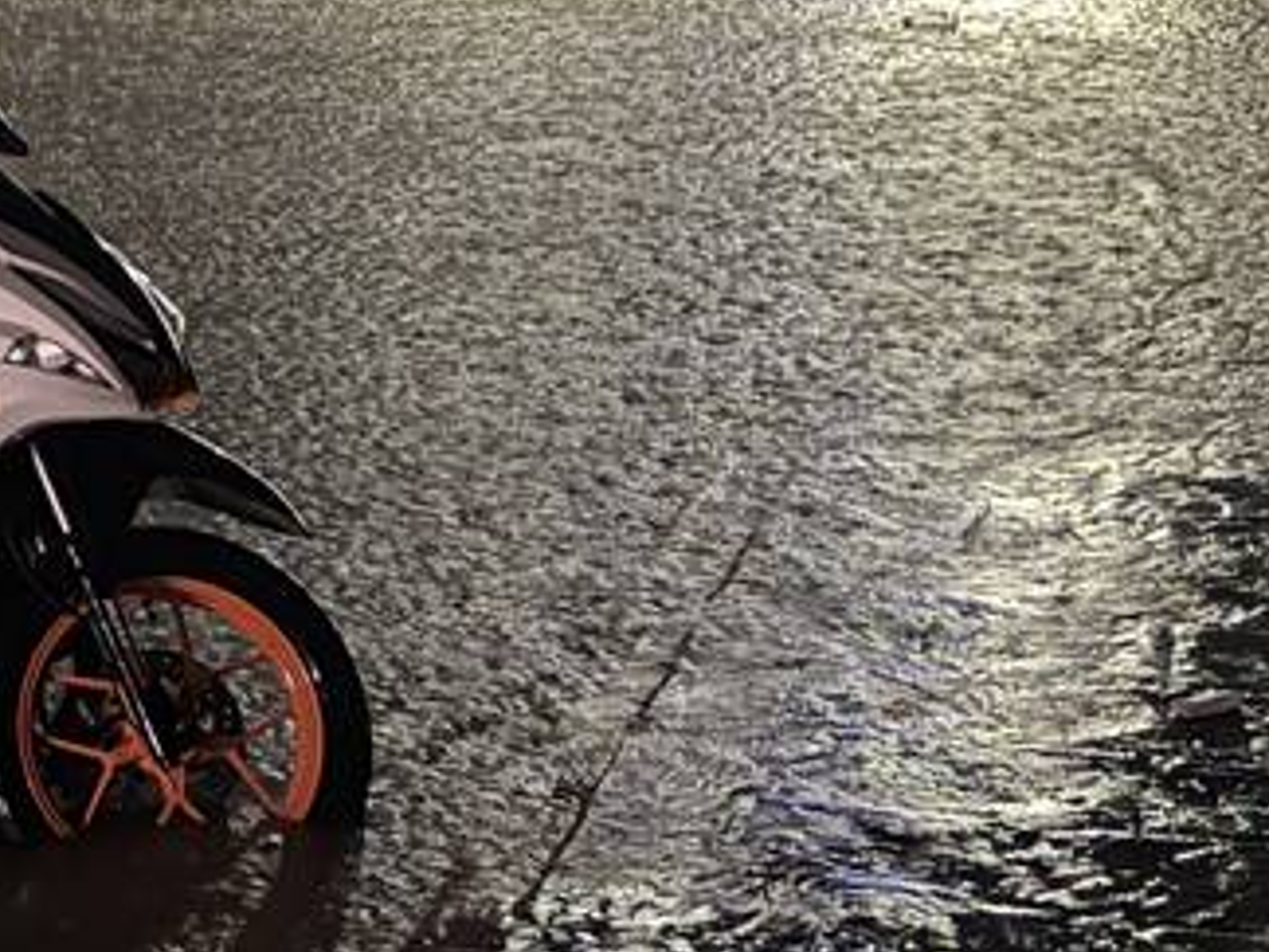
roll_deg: +0.8
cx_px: -192
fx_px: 3263
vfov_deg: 16.5
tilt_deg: -10.0
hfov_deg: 20.8
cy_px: 231
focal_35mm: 89
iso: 1000
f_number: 1.78
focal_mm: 6.76
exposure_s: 1/13
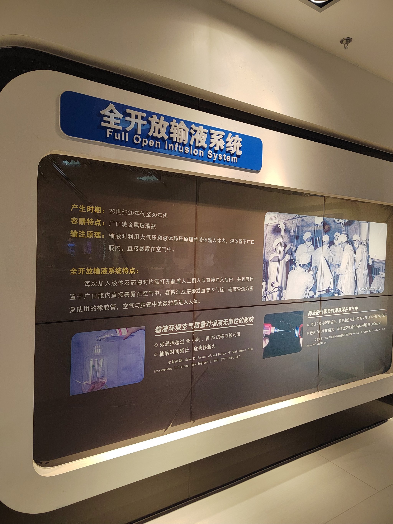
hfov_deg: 58.9
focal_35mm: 23
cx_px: 196
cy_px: 262
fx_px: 348
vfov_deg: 73.9
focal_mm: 5.52
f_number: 1.9
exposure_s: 1/100
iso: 1069
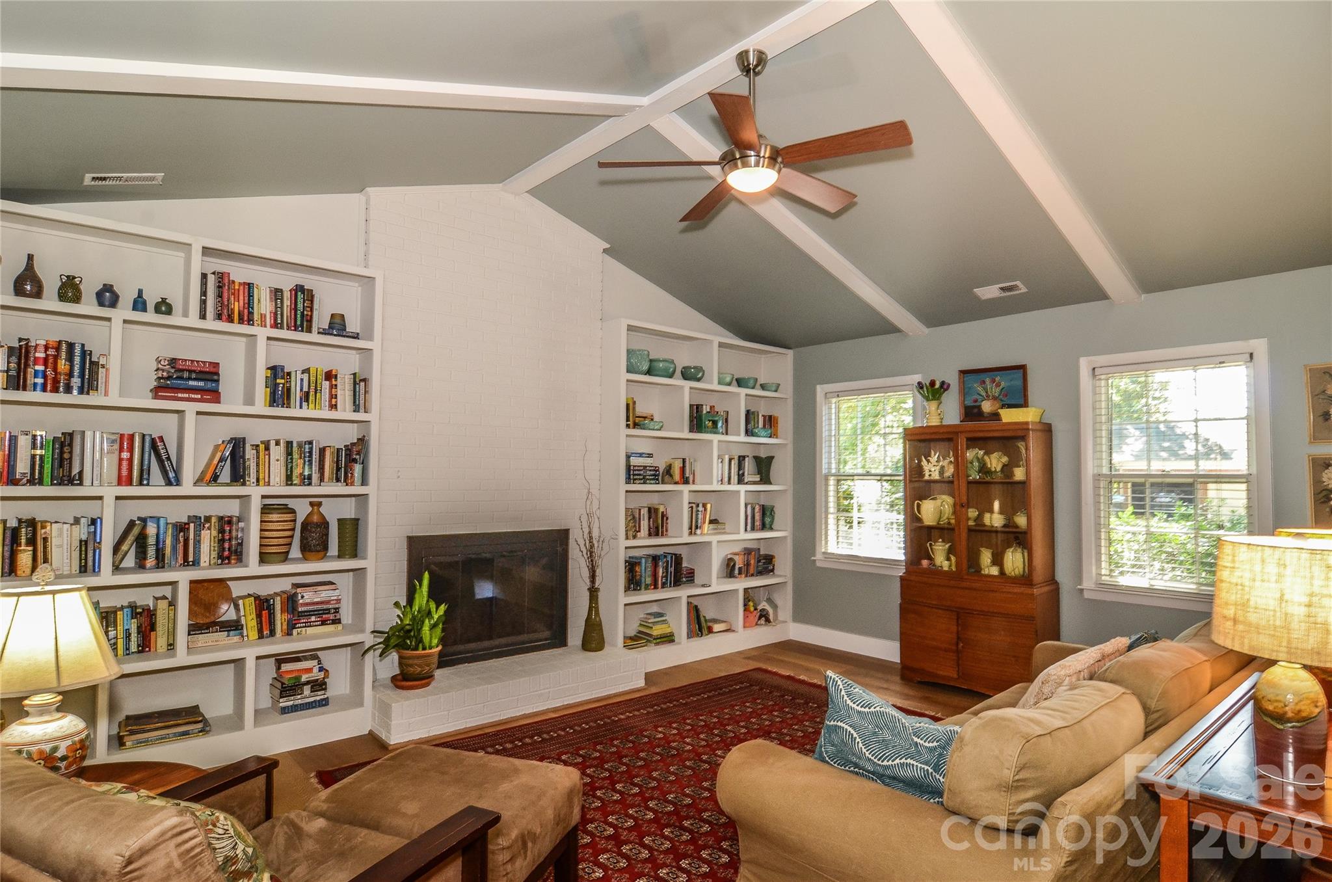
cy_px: 441
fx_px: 665
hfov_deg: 90.1
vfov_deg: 67.1
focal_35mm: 18
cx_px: 666
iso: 400
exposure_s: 1/6
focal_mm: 12
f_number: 9.5
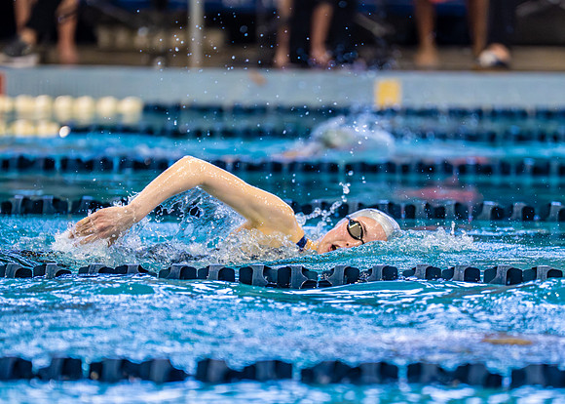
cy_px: 233
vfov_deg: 4.3
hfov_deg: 6.1
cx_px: 317
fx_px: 5313
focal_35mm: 331
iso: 2500
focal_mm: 200
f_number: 2.8
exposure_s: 1/1000
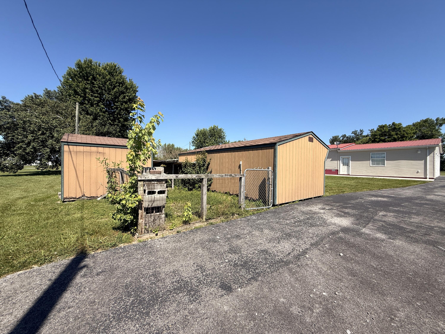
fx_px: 180
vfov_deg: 85.7
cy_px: 167
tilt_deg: -0.5
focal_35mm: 14
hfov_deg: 102.1
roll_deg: -1.3
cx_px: 222
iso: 50
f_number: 2.2
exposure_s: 1/1745
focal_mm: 2.22
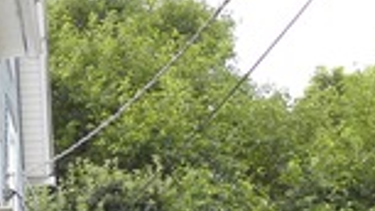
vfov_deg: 5.1
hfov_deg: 8.6
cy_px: 263
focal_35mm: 237
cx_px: -373
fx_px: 2356
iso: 64
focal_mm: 9.2
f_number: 4
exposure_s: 1/170
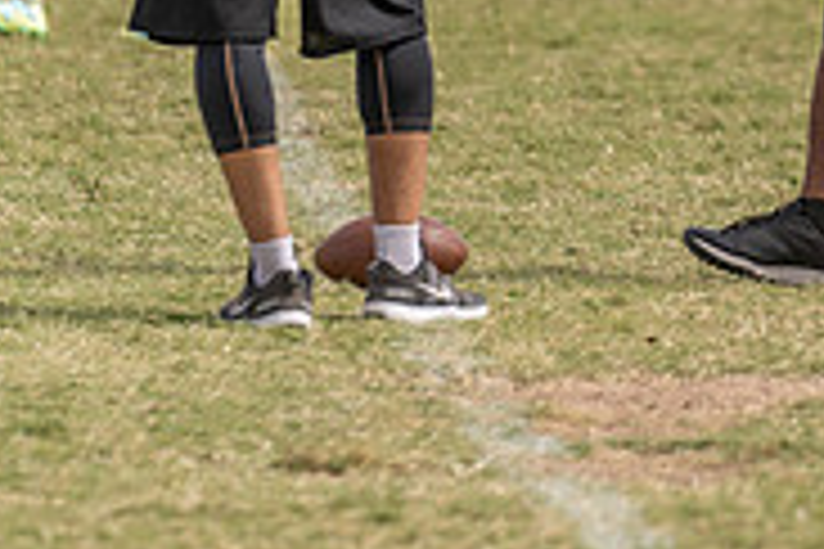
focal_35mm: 635
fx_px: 14533
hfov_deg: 3.2
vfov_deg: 2.2
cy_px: -250
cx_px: 986
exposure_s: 1/1000
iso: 100
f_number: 3.5
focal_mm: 200
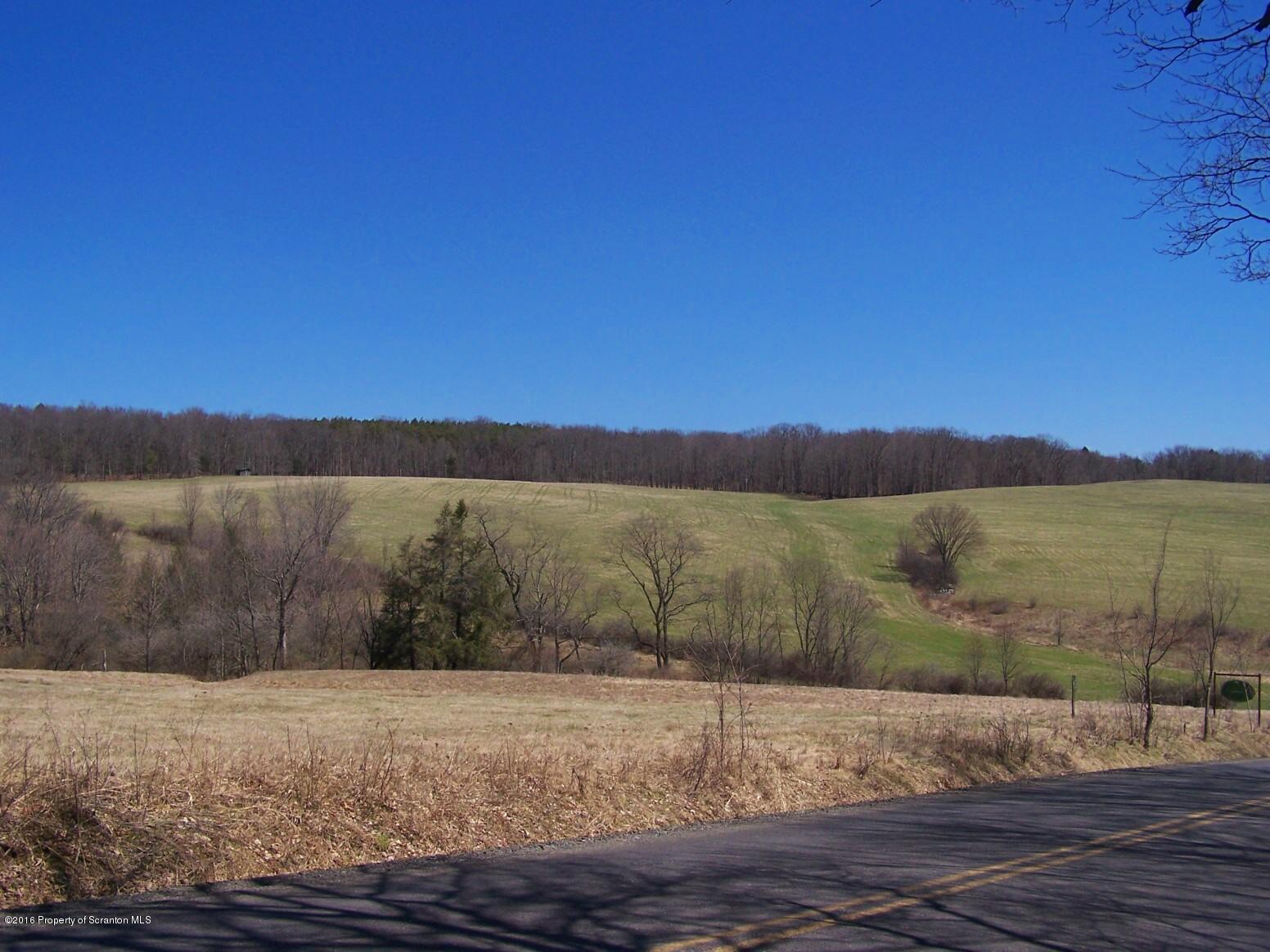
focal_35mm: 38
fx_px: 1394
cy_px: 476
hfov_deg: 49.0
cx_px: 635
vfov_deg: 37.7
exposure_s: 1/1000
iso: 80
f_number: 4
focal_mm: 6.3
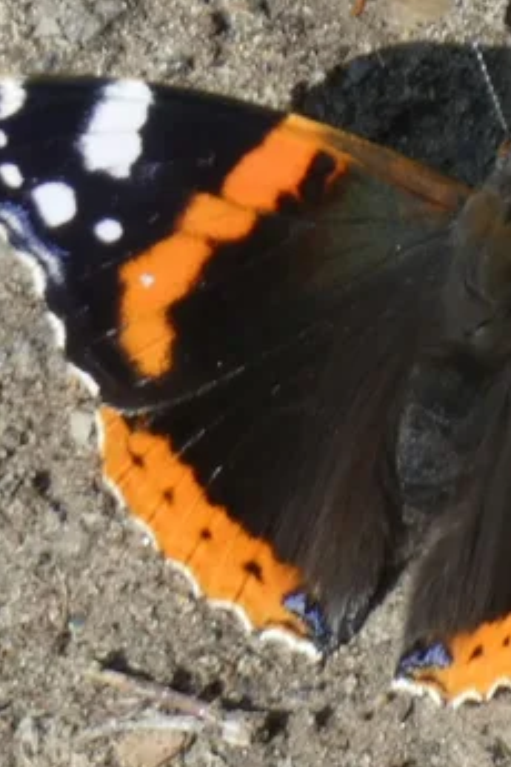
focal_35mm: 578
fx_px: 12306
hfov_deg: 2.4
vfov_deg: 3.6
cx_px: 493
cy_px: 318
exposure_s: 1/250
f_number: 5.5
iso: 80
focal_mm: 53.8
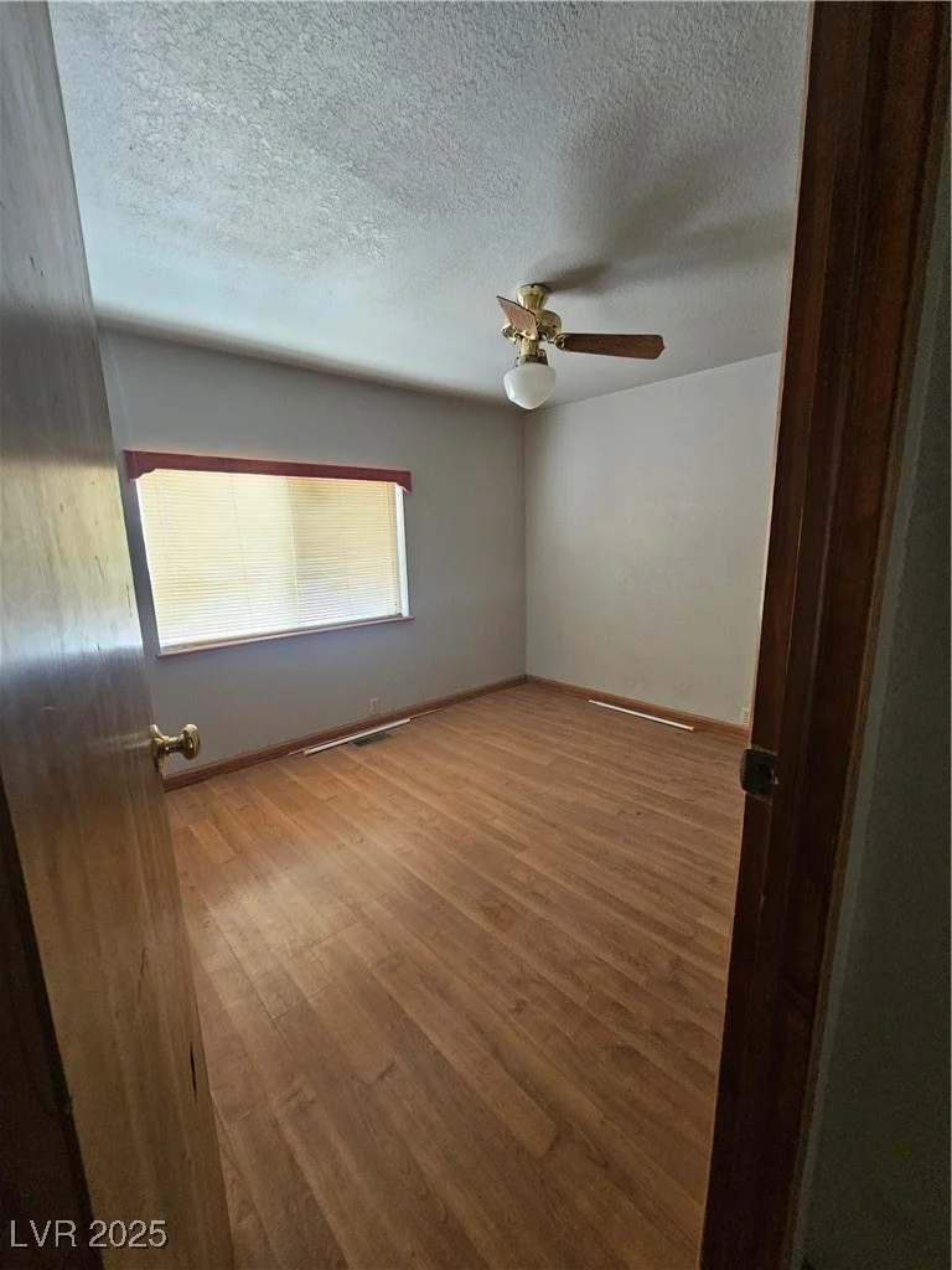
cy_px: 635
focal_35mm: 13
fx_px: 477
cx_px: 476
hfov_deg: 89.9
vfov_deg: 106.2
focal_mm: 2.2
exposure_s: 1/30
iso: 320
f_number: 2.2
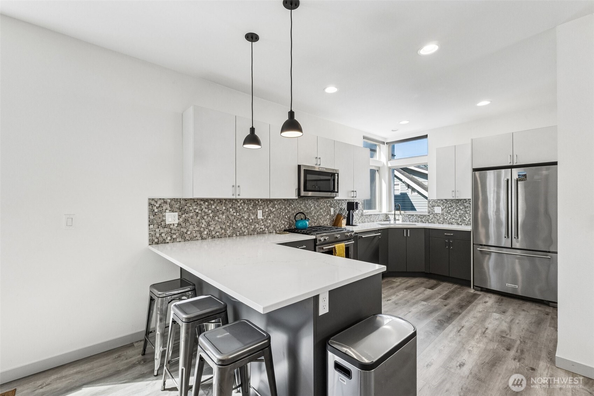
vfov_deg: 77.3
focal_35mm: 15
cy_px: 198
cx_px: 297
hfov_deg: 100.4
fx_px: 247
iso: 250
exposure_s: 1/15
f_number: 9
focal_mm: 10
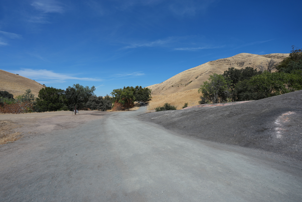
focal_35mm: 16
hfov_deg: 96.7
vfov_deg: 73.7
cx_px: 151
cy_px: 101
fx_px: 134
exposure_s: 1/3200
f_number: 2.8
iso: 100
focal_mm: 16
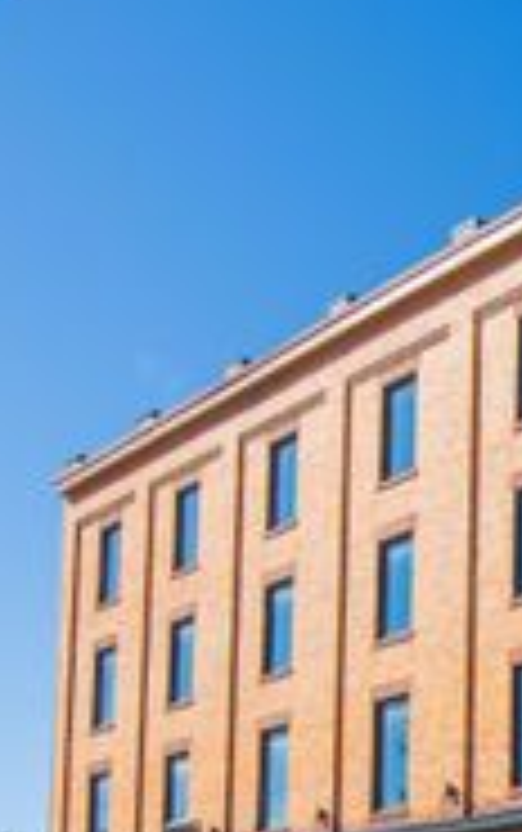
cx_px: 787
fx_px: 1317
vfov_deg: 31.0
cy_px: 926
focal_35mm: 58
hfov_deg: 19.5
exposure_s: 1/400
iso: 125
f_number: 10
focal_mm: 14
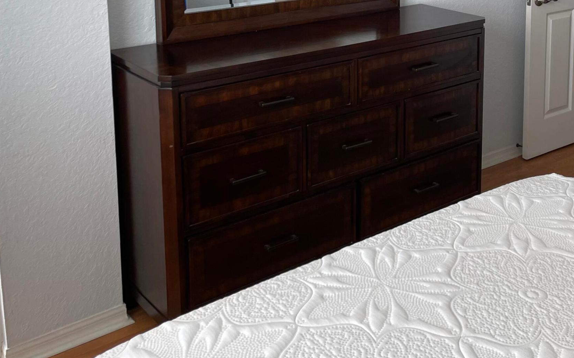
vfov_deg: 25.4
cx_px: 424
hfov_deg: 40.8
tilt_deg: -8.8
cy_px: -6
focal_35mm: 48
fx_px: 751
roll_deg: -0.9
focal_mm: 4.2
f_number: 1.6
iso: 80
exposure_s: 1/121
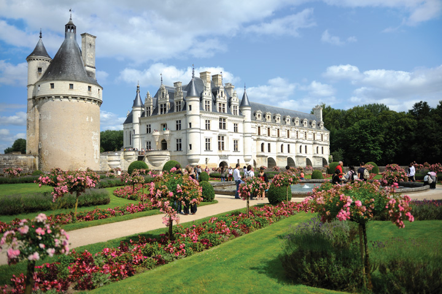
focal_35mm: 29
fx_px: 356
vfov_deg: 44.9
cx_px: 221
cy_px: 147
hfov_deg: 63.7
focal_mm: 29
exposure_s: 1/2500
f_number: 2.8
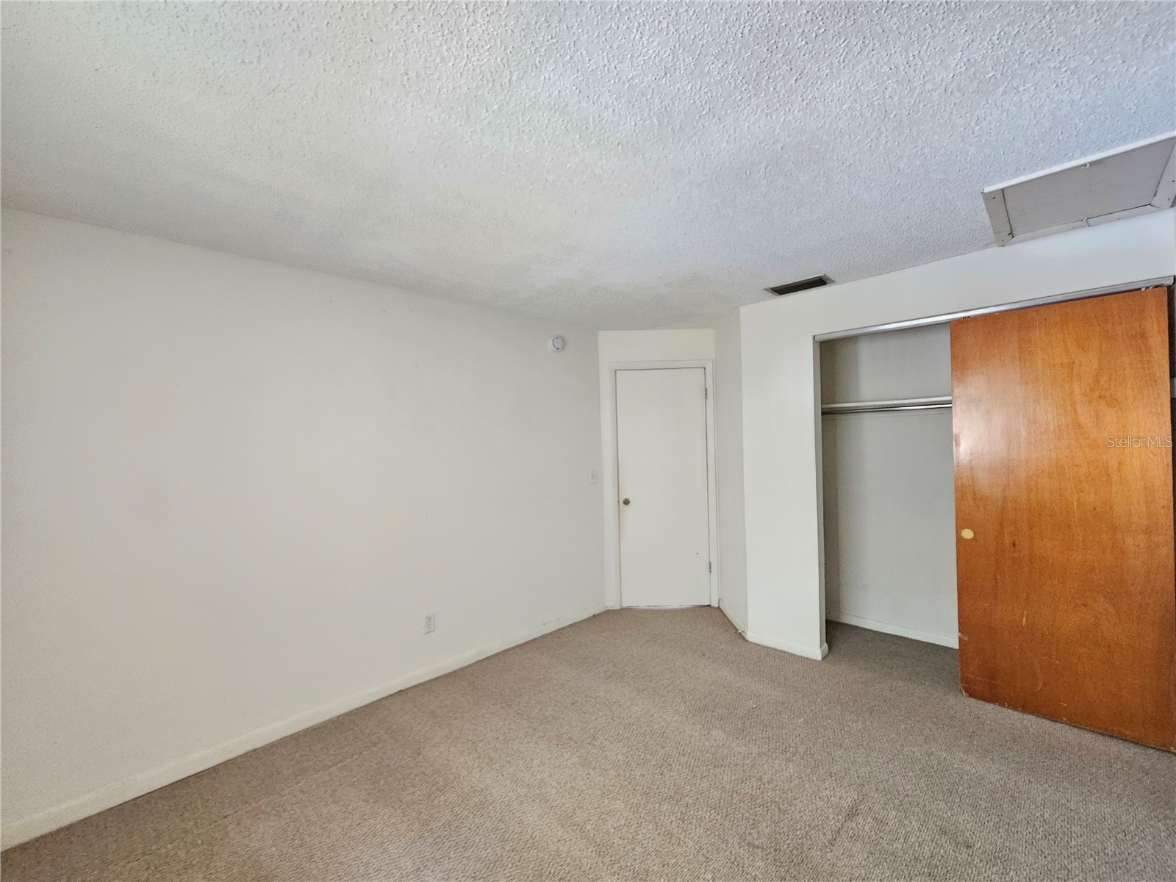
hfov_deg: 106.2
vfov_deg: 89.9
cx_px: 588
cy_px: 441
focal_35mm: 13
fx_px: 442
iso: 1000
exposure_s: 1/24
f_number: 2.2
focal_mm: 2.2
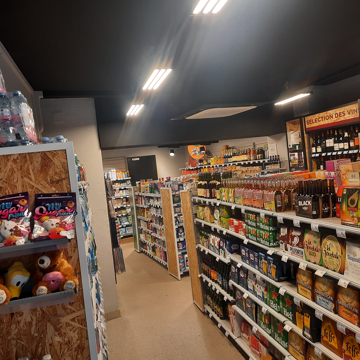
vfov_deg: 54.0
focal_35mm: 30
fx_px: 353
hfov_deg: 53.9
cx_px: 162
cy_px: 179
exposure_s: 1/50
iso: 80
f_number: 2
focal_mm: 4.6
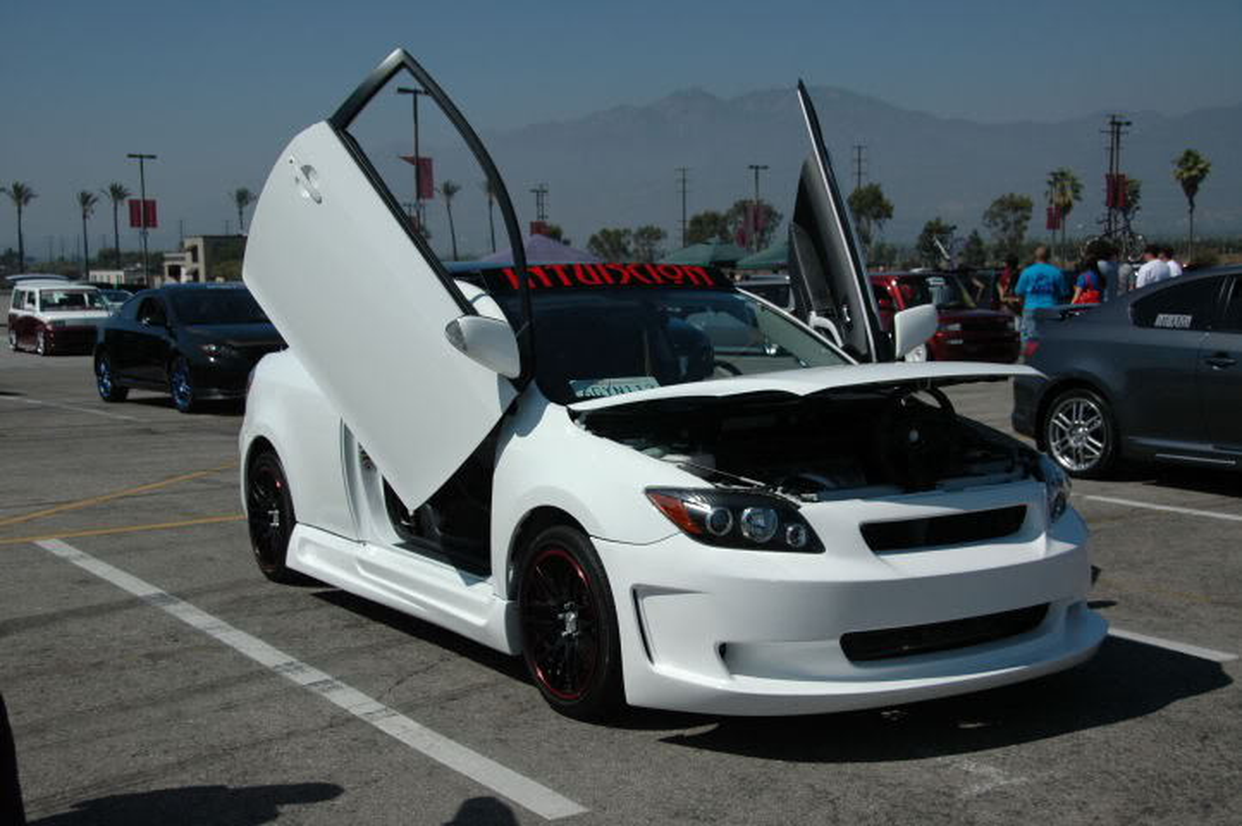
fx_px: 1603
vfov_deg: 28.9
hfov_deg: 42.4
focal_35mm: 46
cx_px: 621
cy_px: 413
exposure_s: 1/3200
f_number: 4.5
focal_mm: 31
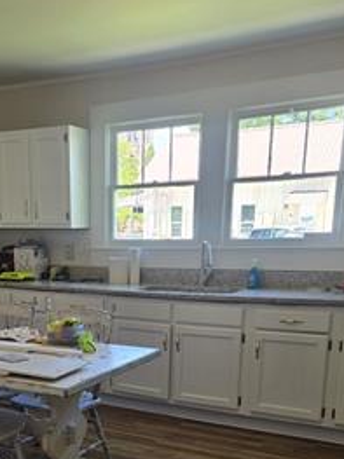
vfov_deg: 42.4
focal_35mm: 42
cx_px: 91
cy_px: 380
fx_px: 557
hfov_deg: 33.7
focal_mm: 5.4
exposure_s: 1/120
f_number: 1.8
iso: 50
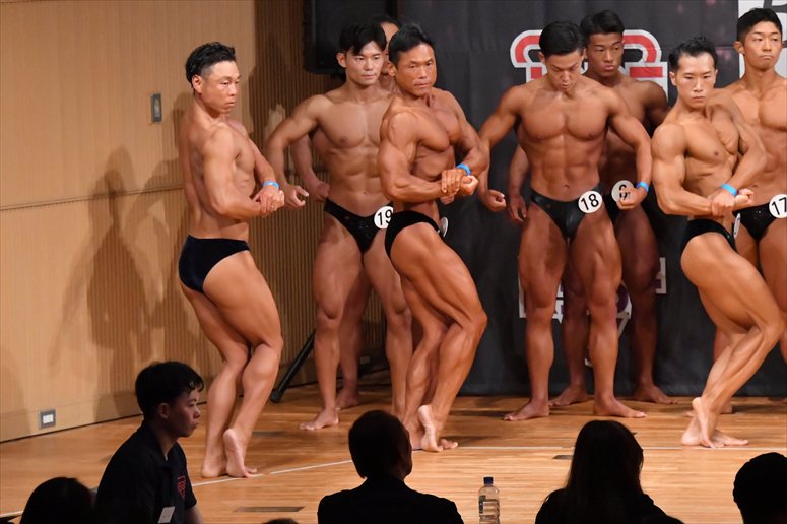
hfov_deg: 7.6
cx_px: 394
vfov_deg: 5.1
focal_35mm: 270
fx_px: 5900
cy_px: 262
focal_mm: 180
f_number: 5.6
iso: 11400
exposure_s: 1/400
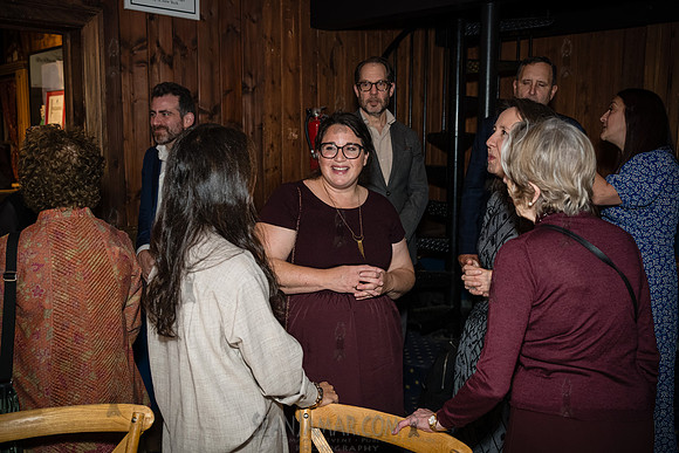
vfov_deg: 37.9
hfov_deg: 54.4
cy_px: 226
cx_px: 340
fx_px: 660
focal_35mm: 35
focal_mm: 35
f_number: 4
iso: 4000
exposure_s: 1/200
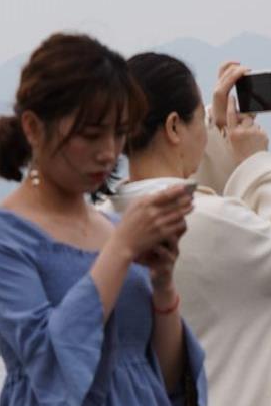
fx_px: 3861
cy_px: 845
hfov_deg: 4.0
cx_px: 99
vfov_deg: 5.9
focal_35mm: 342
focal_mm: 70
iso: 400
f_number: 5
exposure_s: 1/2000
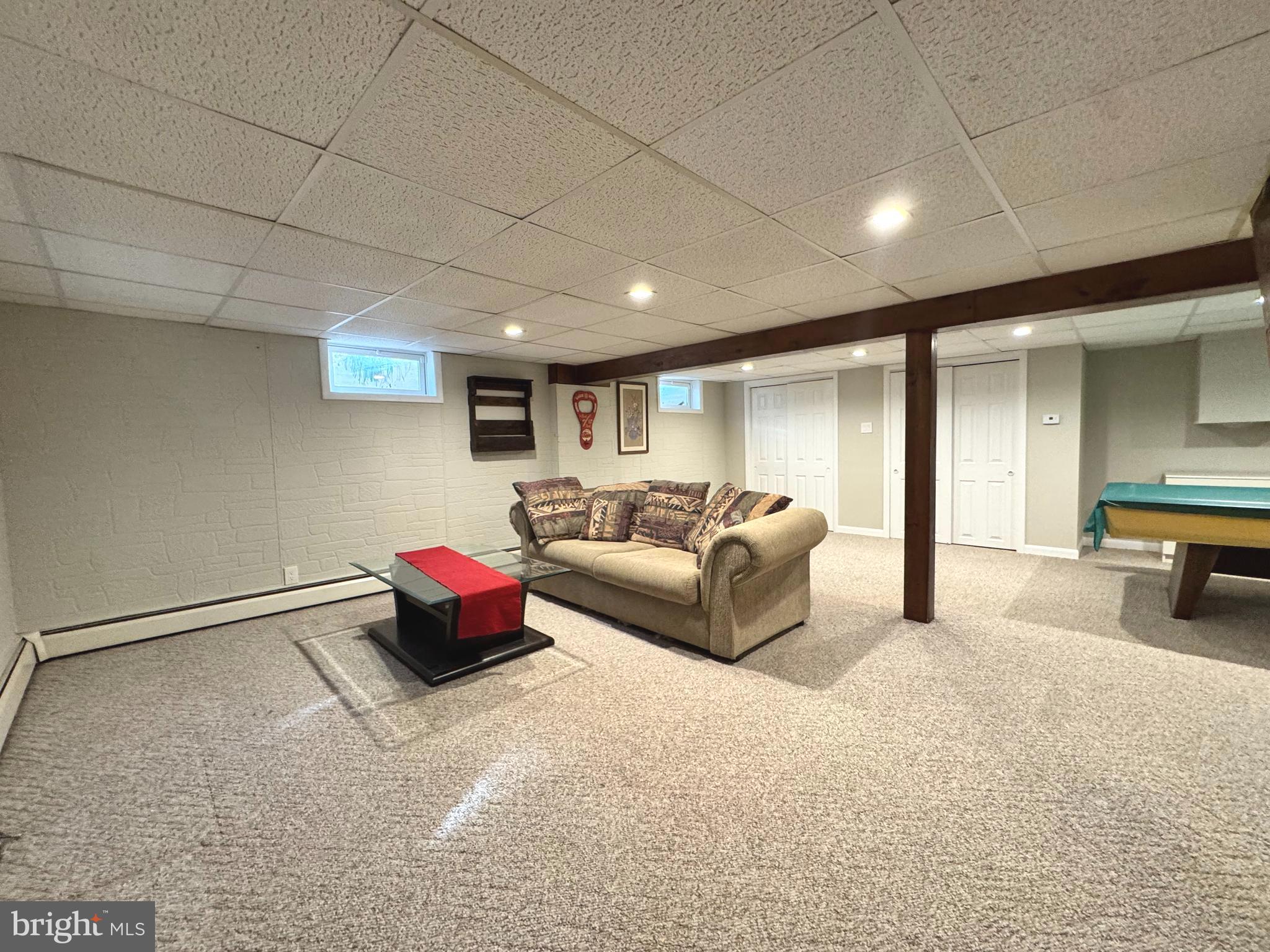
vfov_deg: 85.7
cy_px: 476
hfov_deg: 102.1
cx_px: 635
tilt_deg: -4.4
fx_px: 514
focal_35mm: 14
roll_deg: +0.7
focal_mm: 2.22
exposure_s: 1/60
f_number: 2.2
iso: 500
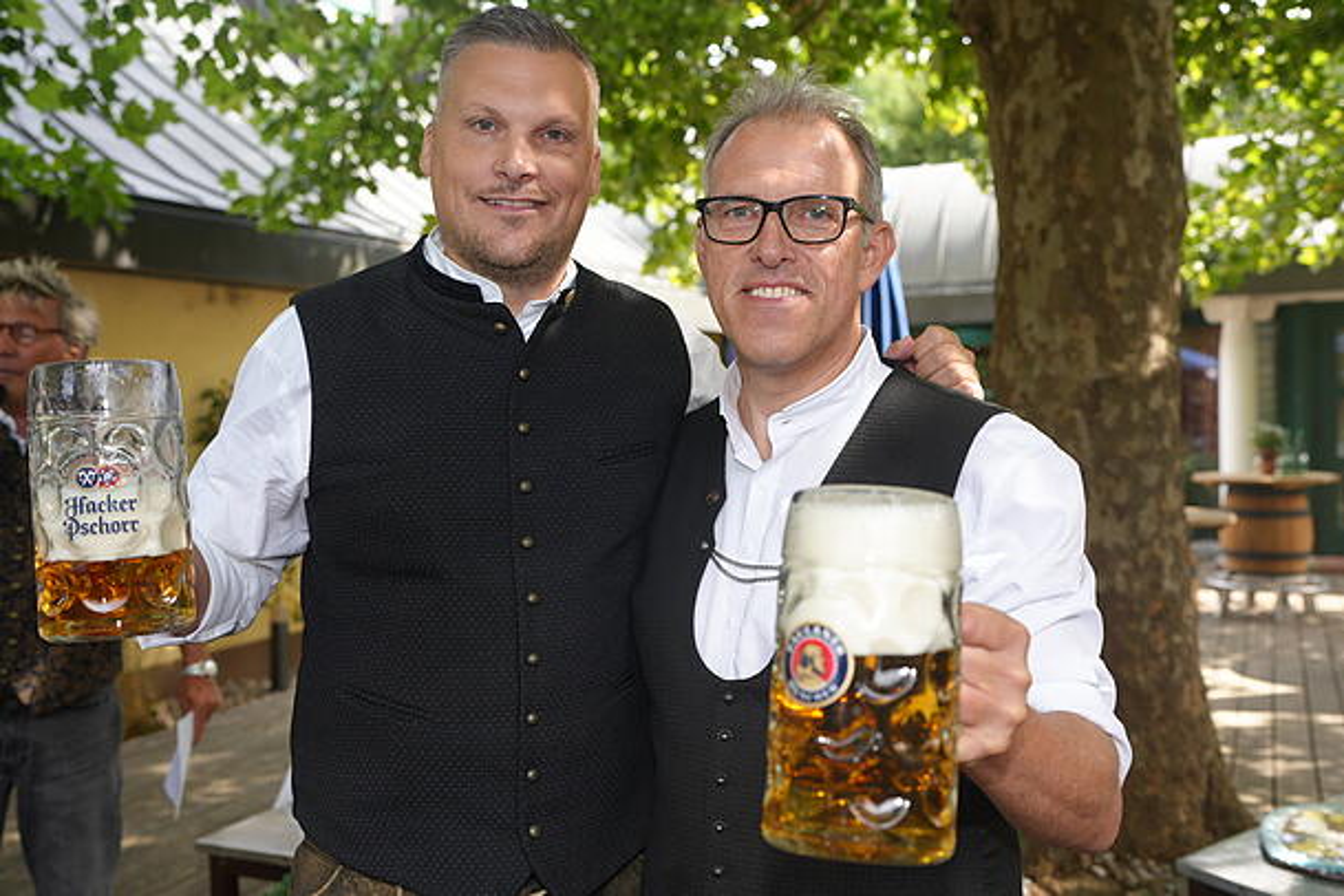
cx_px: 672
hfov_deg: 54.4
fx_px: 1307
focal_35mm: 35
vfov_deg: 37.9
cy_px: 448
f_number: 4
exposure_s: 1/160
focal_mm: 35
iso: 160
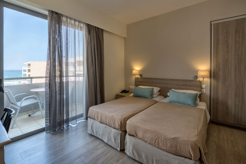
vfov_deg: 73.8
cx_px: 123
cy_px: 82
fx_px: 109
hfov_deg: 96.7
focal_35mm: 16
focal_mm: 16
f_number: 8
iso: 100
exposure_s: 1/320
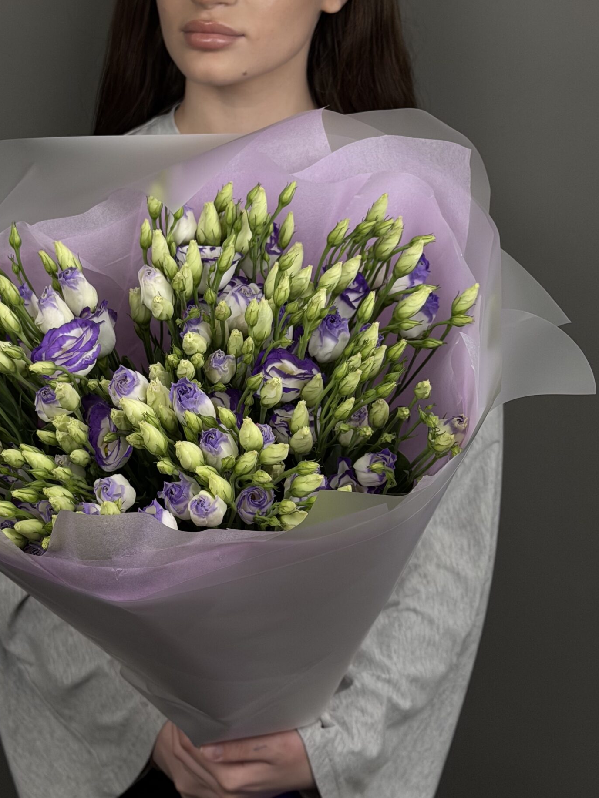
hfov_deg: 21.8
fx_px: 1545
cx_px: 196
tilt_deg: -17.4
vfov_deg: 28.9
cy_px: 339
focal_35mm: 67
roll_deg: -0.6
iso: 64
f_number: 1.78
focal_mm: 6.76
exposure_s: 1/293
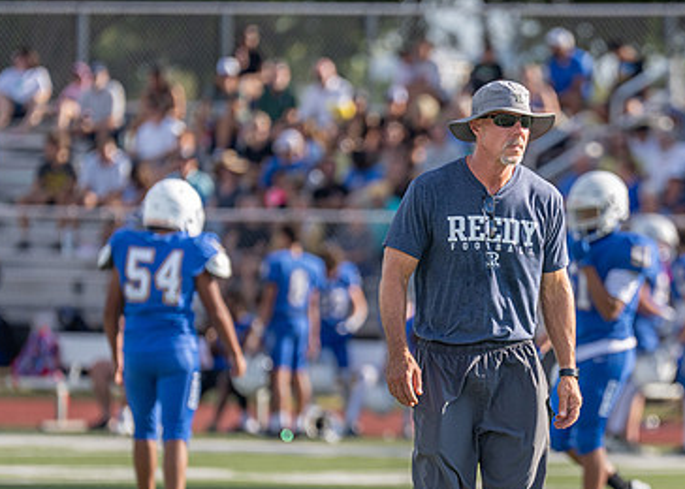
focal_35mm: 410
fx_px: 7976
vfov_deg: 3.5
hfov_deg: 4.9
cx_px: 488
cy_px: 335
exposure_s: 1/1600
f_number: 2.8
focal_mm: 200
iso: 100
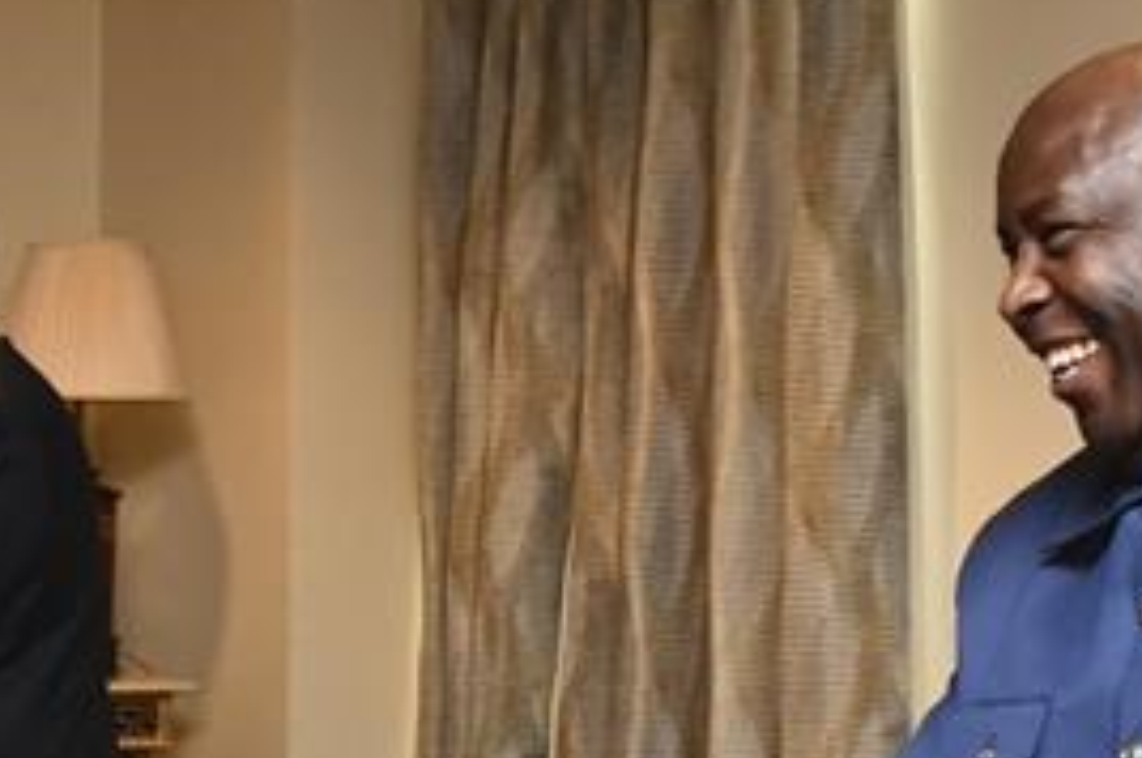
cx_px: 541
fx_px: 3232
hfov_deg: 20.0
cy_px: 551
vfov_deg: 13.3
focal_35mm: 102
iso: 5000
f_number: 8
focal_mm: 28
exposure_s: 1/160
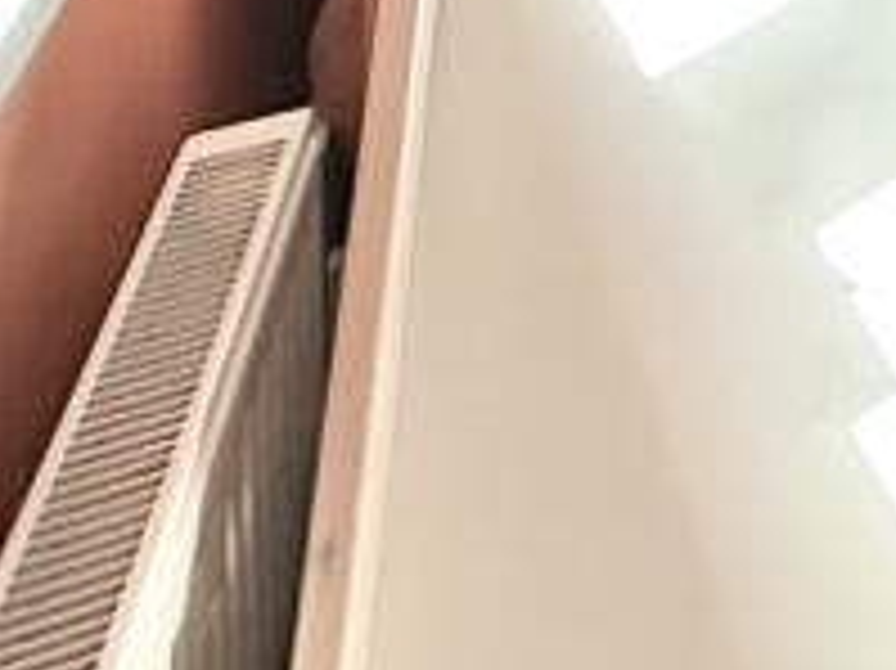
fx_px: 1863
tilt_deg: -2.2
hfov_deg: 17.5
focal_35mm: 72
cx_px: 1869
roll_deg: -1.1
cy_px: -1007
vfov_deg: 13.6
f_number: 2.2
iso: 125
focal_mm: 2.22
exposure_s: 1/99
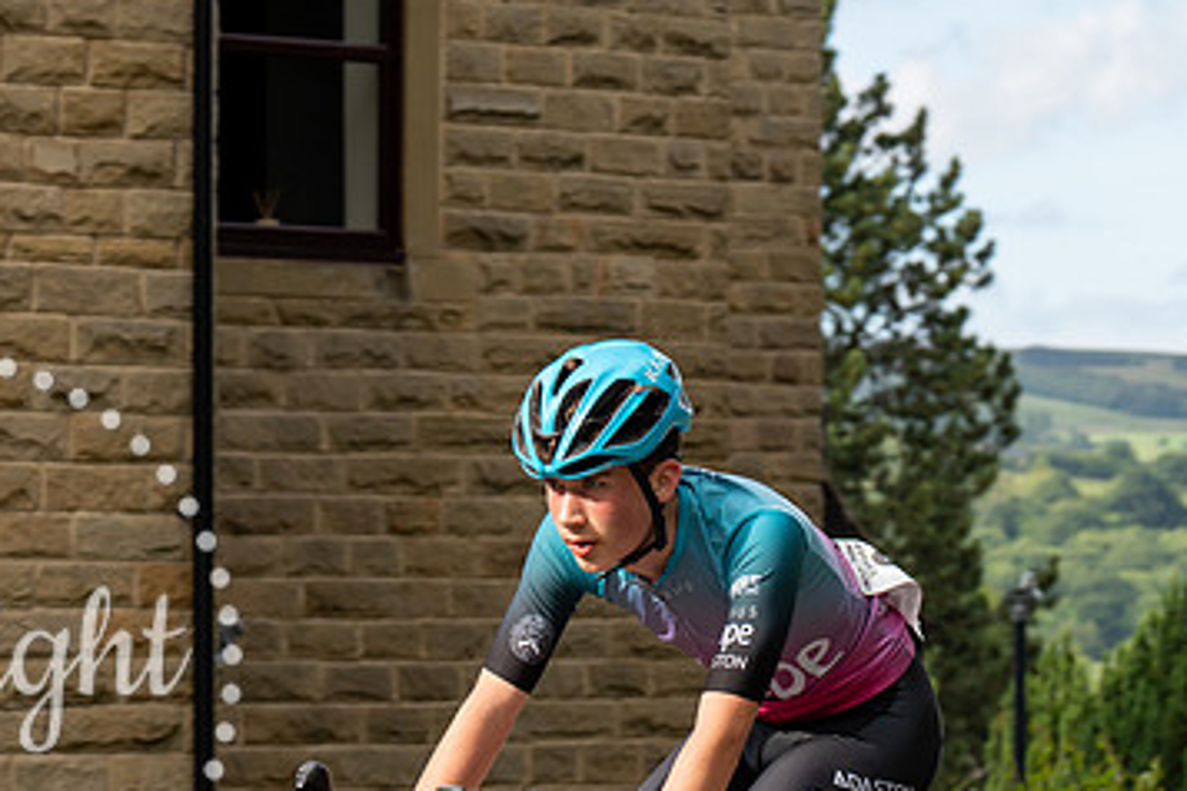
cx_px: 564
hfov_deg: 10.4
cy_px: 819
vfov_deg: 6.9
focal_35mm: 197
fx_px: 6495
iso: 400
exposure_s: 1/640
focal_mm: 80
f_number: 6.3
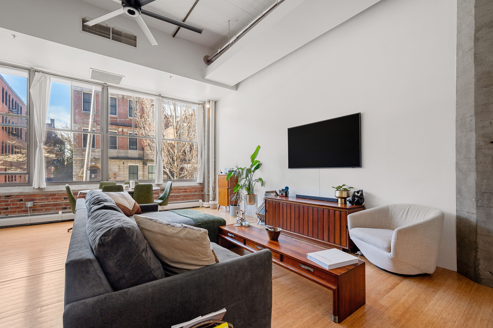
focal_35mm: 16
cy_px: 164
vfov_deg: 73.7
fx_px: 219
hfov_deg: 96.8
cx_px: 246
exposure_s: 1/8
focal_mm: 16
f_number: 8
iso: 400
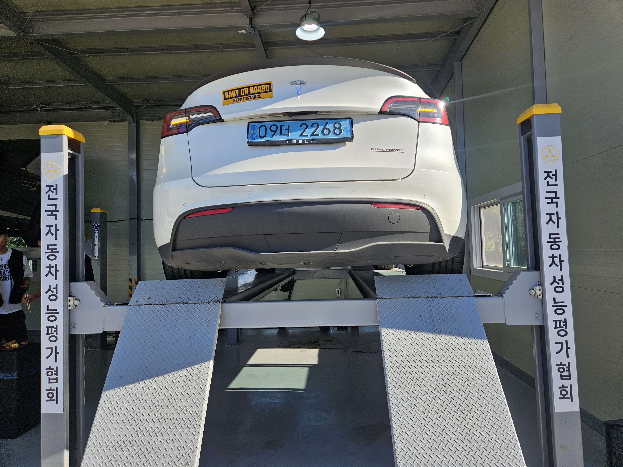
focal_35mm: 23
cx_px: 312
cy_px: 234
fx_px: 414
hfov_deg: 73.9
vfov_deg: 58.9
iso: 25
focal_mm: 5.4
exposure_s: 1/878
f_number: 1.8
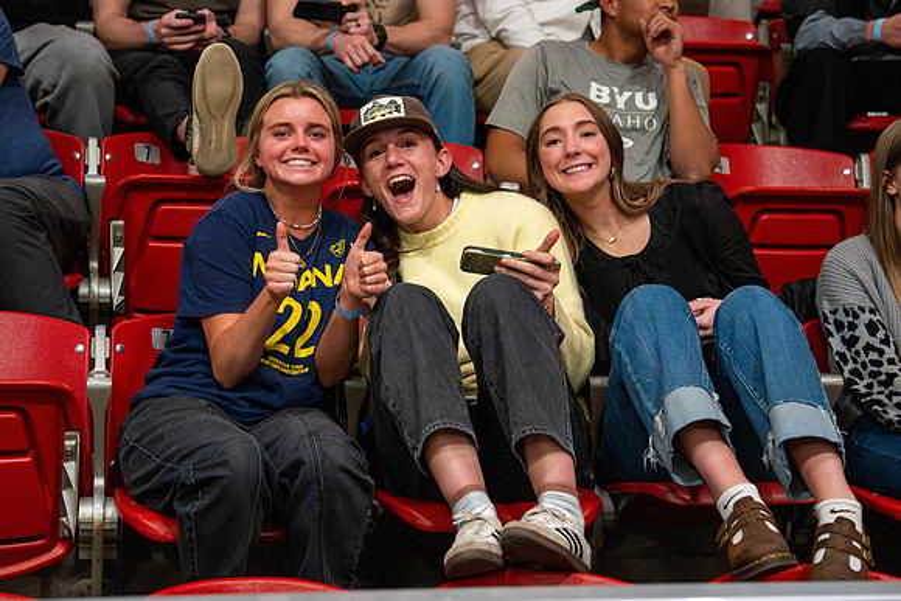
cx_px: 425
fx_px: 2021
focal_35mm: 81
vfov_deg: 16.9
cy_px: 302
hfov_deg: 25.1
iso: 6400
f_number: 2.8
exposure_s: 1/800
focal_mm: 70
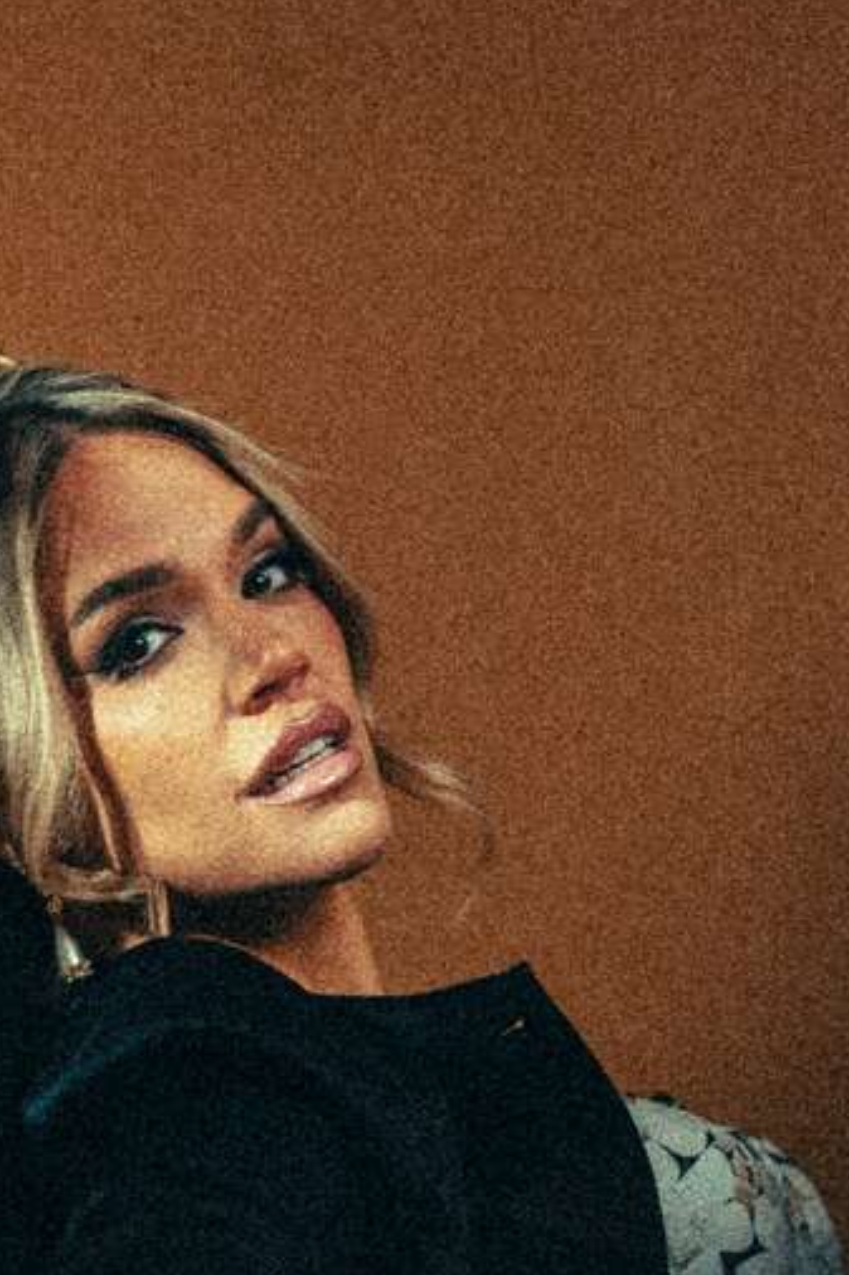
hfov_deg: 7.7
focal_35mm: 178
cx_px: 305
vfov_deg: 11.5
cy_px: 794
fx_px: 6301
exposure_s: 1/200
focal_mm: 50
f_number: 1.6
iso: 400
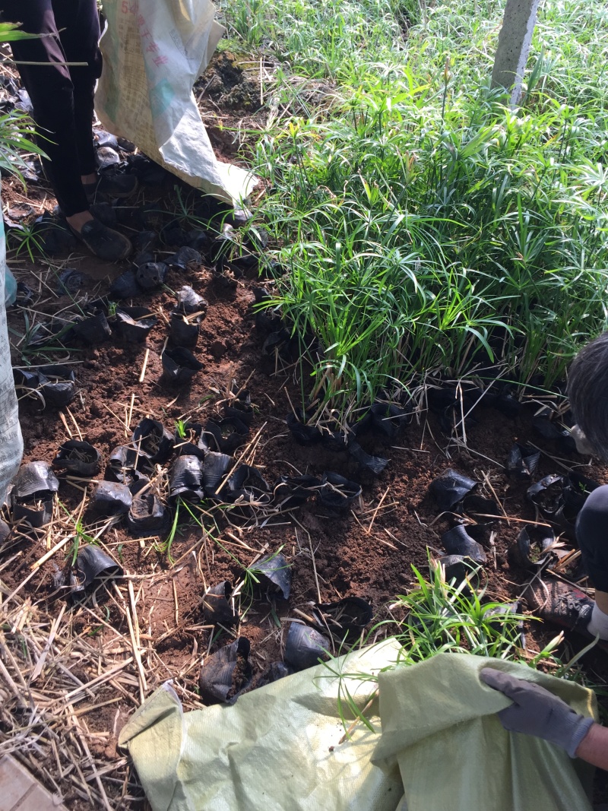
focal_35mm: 29
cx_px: 304
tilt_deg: -49.5
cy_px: 406
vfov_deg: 61.7
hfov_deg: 48.2
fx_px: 679
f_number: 2.2
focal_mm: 4.15
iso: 32
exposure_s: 1/231
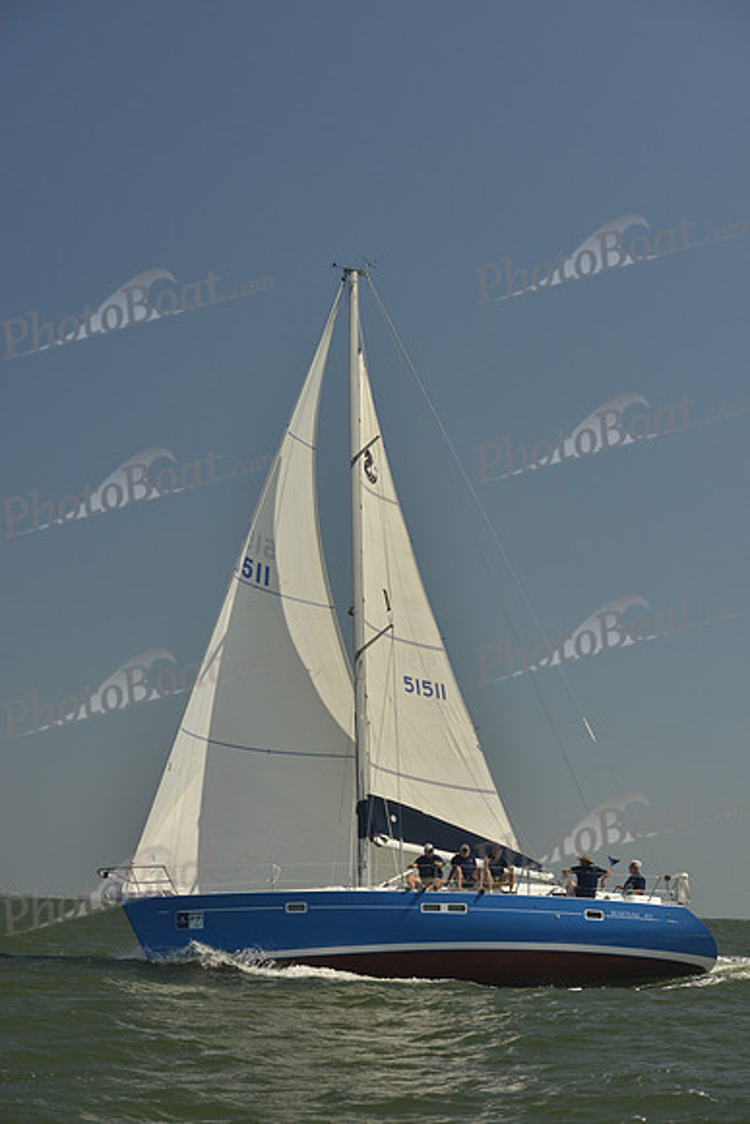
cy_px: 562
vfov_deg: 28.8
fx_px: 2186
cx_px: 375
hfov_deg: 19.5
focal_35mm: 70
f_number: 9
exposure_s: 1/1000
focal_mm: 70
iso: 280
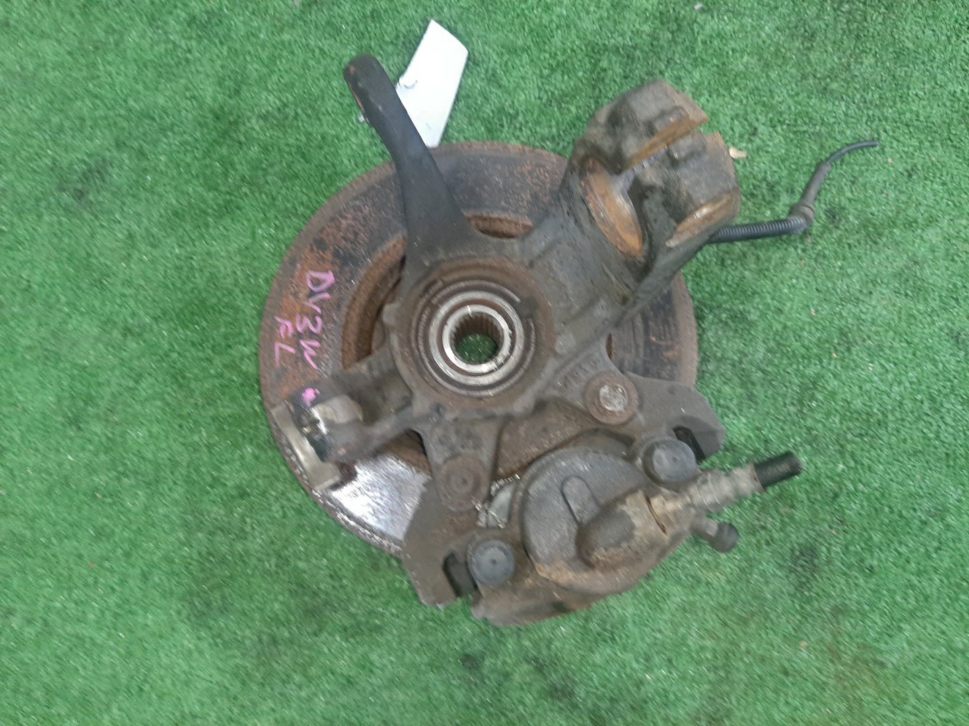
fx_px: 728
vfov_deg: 53.1
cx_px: 484
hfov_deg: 67.3
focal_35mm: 26
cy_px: 363
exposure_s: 1/33
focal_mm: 3.93
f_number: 1.7
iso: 197
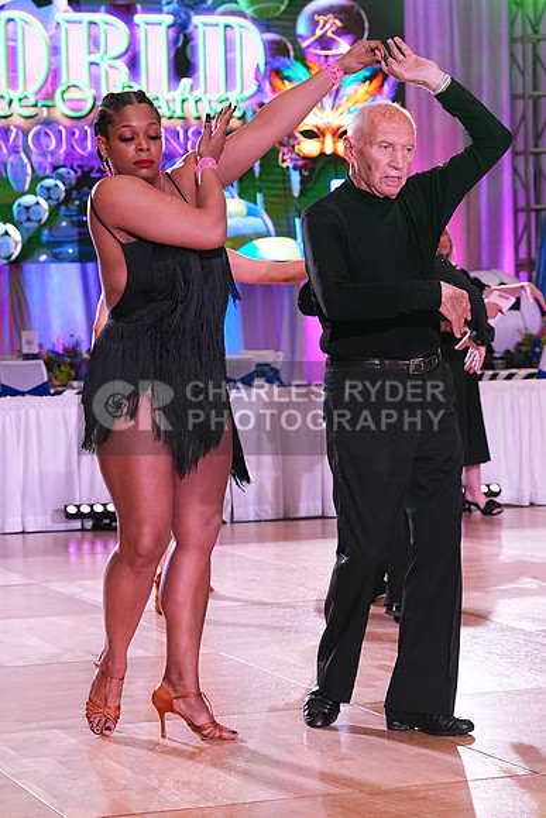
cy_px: 409
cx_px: 273
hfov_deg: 14.3
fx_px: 2183
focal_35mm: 96
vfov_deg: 21.2
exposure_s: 1/400
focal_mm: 64
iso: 3200
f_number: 4.5
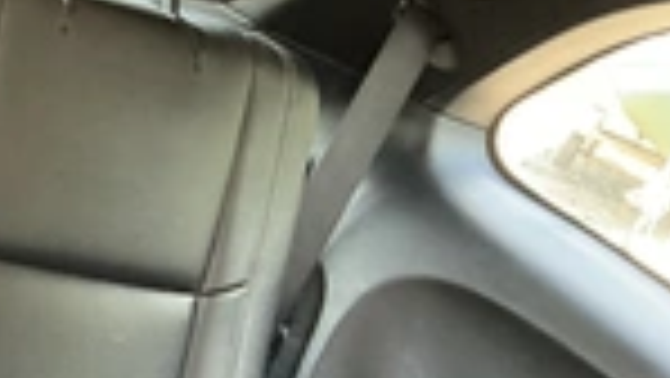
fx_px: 1458
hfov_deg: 23.3
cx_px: -171
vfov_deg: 14.2
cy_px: 490
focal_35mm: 82
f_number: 1.8
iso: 320
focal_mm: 3
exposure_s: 1/40
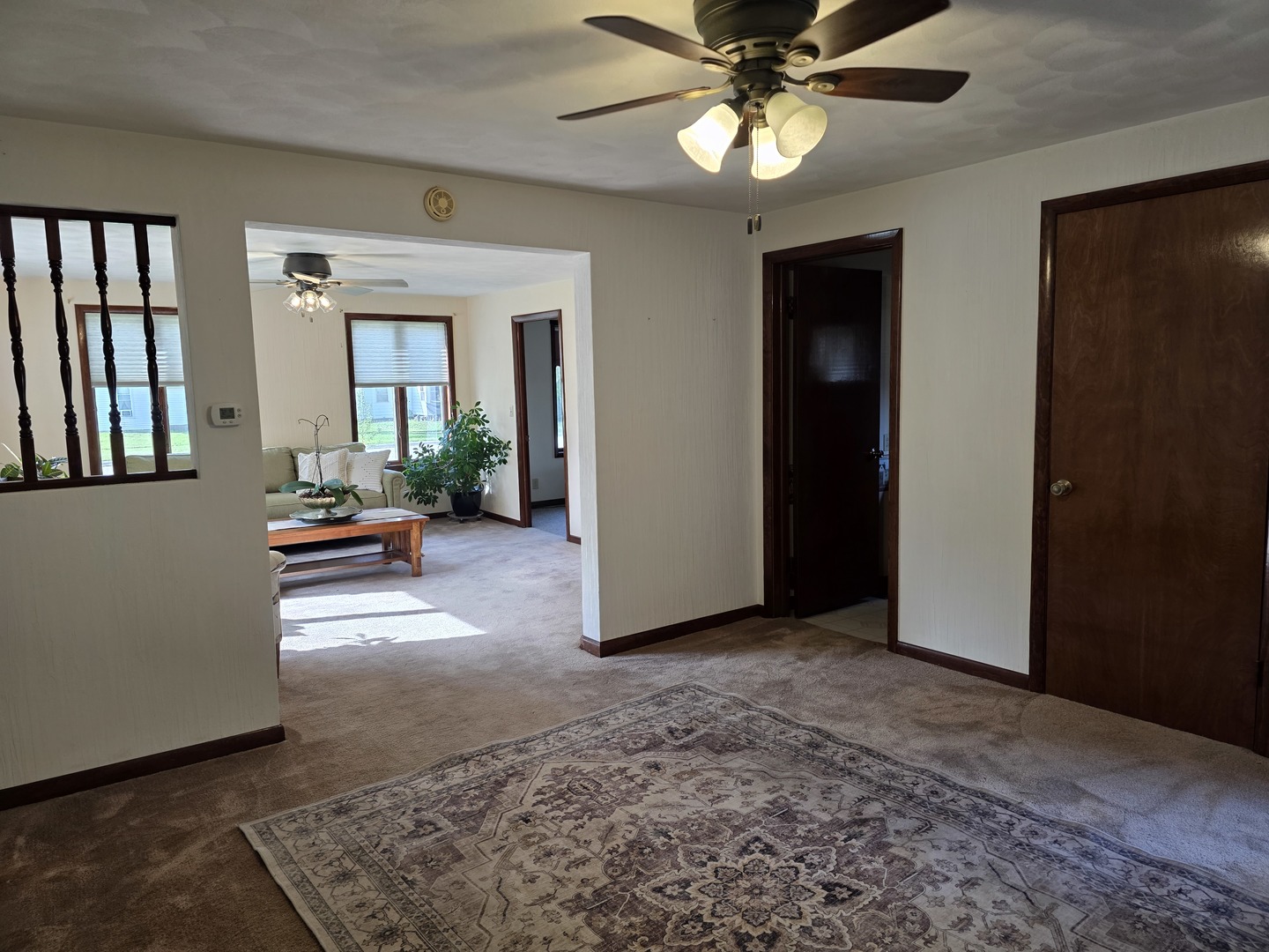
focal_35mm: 23
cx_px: 634
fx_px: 843
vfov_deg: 58.9
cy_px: 476
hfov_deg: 73.9
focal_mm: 6.3
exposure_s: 1/120
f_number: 1.7
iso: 125
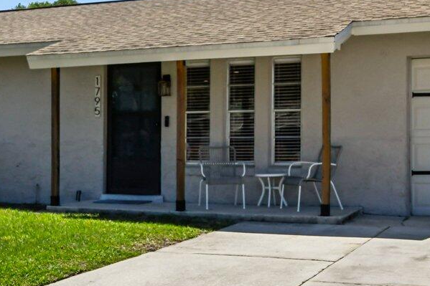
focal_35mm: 65
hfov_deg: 30.9
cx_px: 192
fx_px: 776
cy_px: 116
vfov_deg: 20.9
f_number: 8
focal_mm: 19
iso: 400
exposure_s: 1/1250
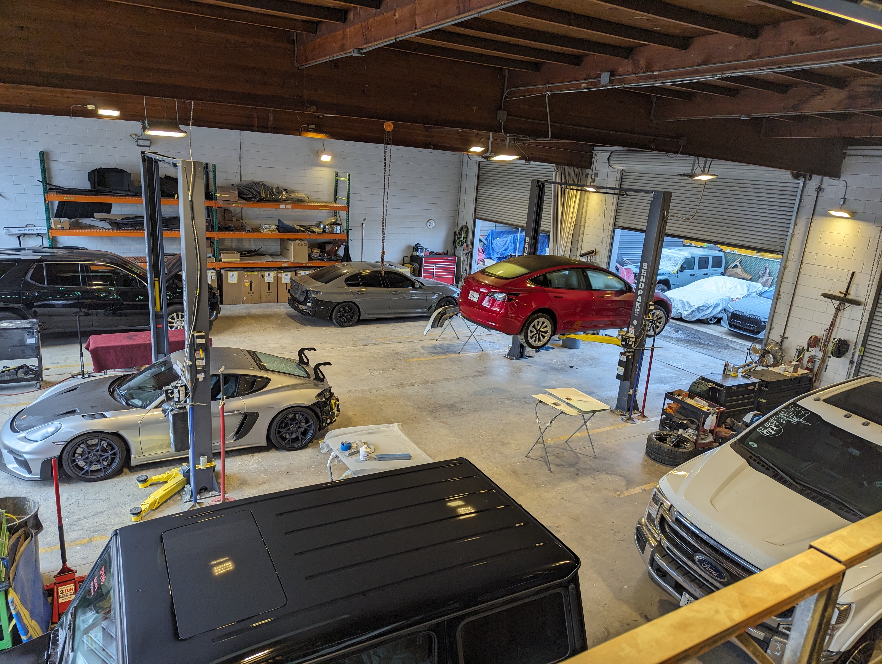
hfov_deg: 71.5
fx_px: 612
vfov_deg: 56.9
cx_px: 441
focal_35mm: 24
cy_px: 332
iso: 44
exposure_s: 1/120
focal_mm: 6.81
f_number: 1.85
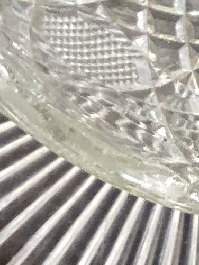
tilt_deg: -55.8
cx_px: 232
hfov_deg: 7.3
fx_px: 1548
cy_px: -9
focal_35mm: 202
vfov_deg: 9.7
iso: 80
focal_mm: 3.3
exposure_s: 1/60
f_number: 2.4
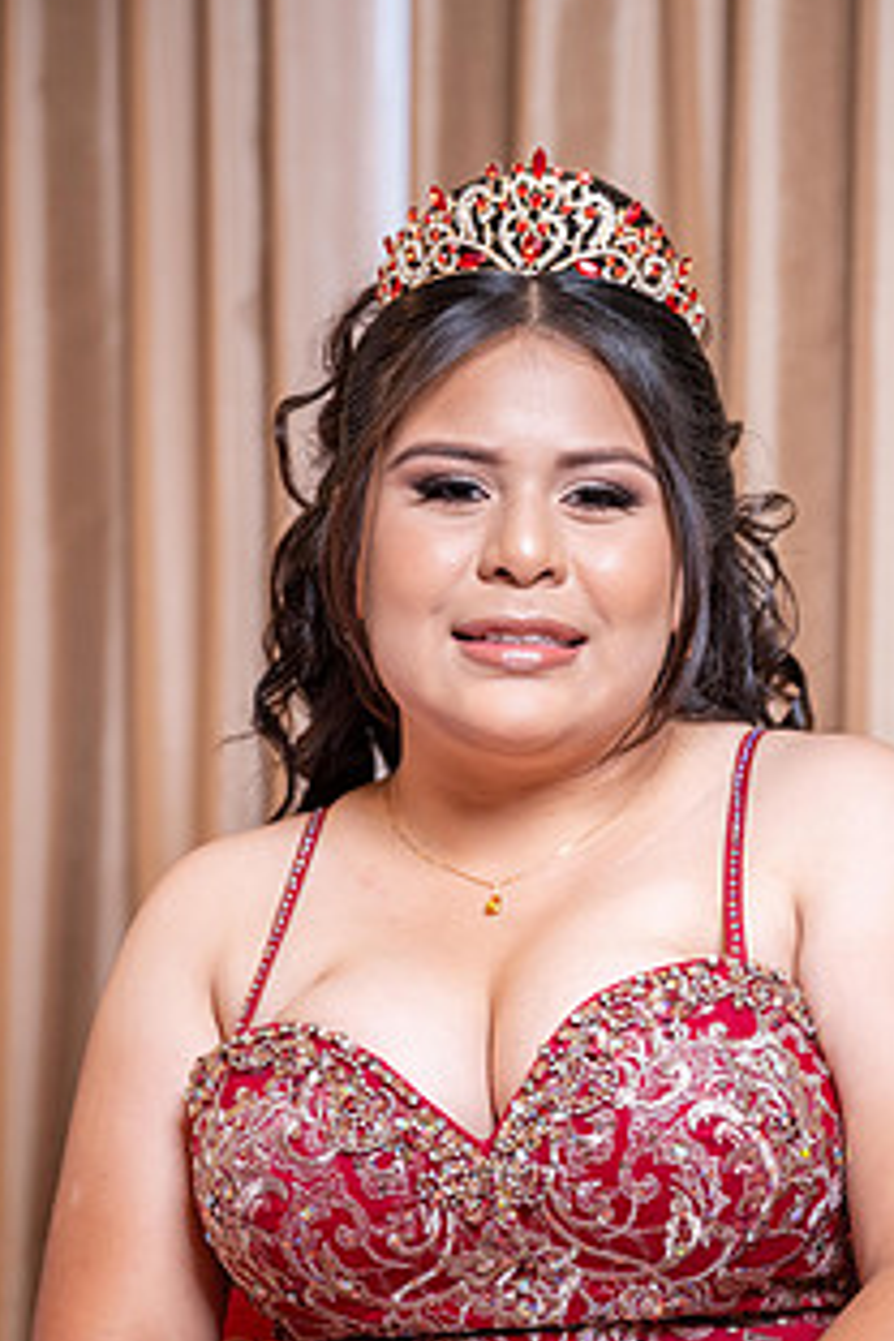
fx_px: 3762
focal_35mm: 101
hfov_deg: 13.5
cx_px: 546
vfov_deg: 20.2
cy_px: 830
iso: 500
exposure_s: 1/160
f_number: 2.8
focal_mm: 70
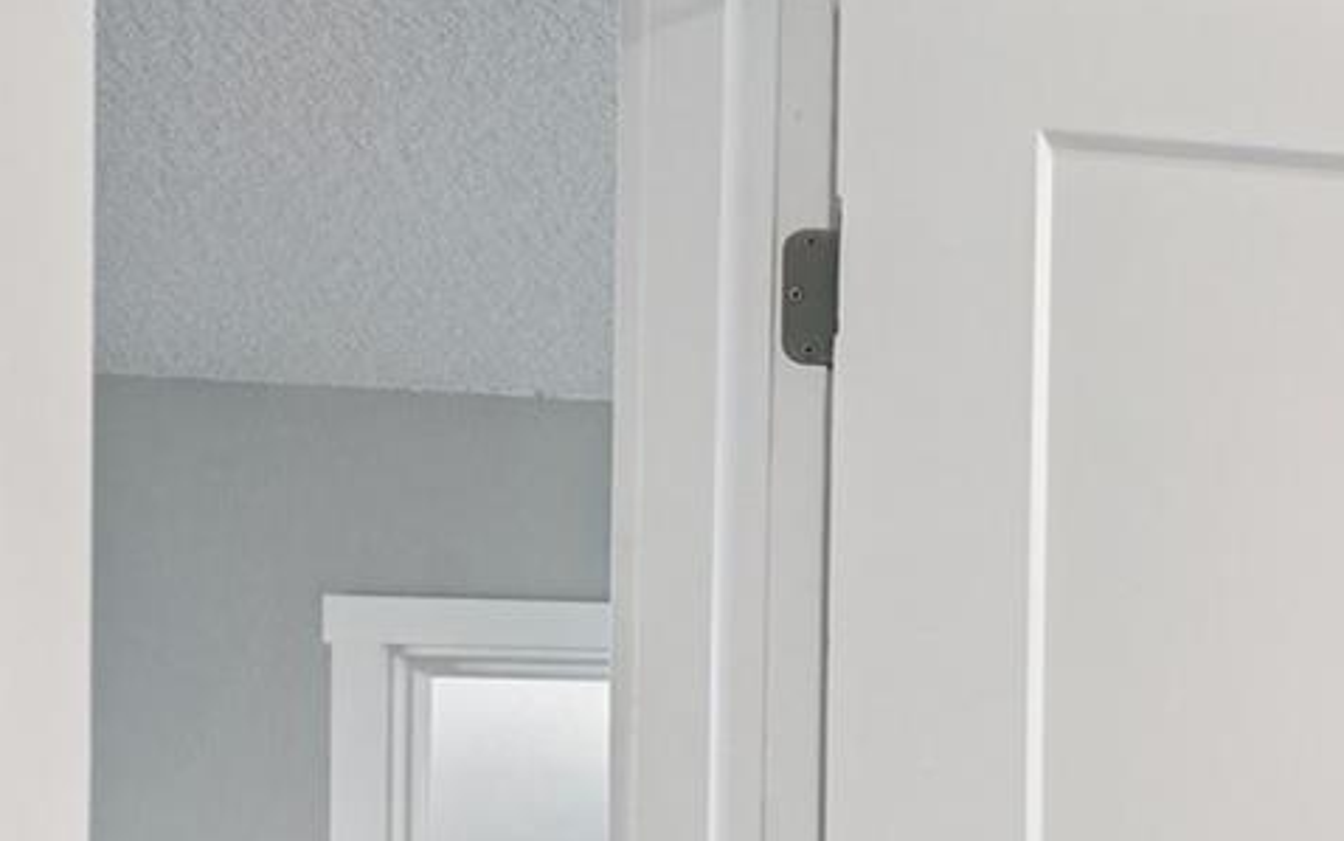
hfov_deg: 28.0
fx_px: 2125
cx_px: 1816
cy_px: 1266
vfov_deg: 19.5
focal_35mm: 58
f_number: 8
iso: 400
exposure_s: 1/8
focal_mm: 17
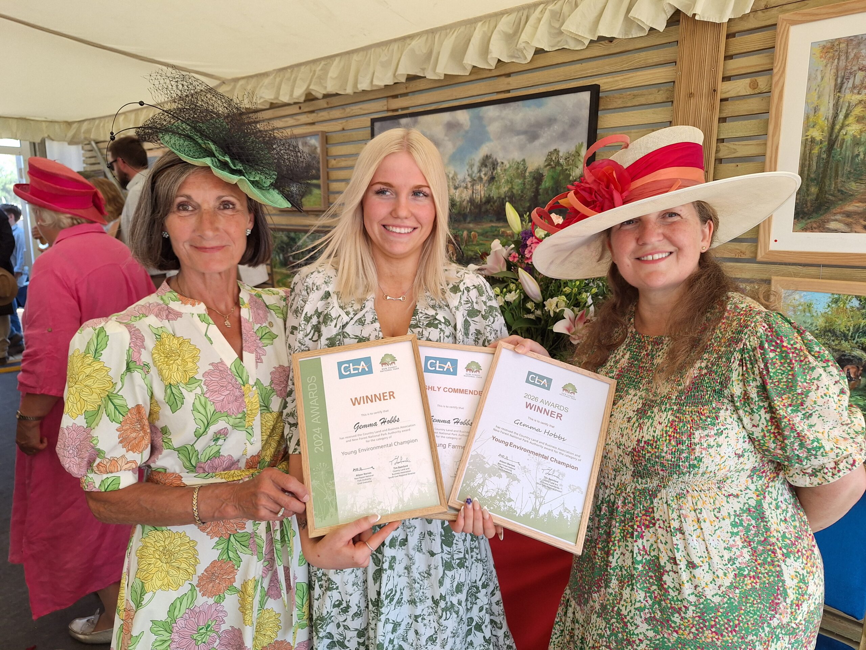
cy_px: 325
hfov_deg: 73.9
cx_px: 433
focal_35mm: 23
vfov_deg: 58.9
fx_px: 575
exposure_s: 1/206
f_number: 1.8
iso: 40
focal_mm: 5.54
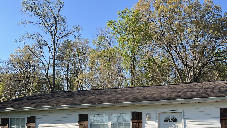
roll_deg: +0.7
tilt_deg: +2.6
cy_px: 123
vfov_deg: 26.5
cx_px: 164
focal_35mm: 43
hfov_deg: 46.0
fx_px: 259
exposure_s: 1/2353
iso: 50
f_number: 1.5
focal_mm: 5.7
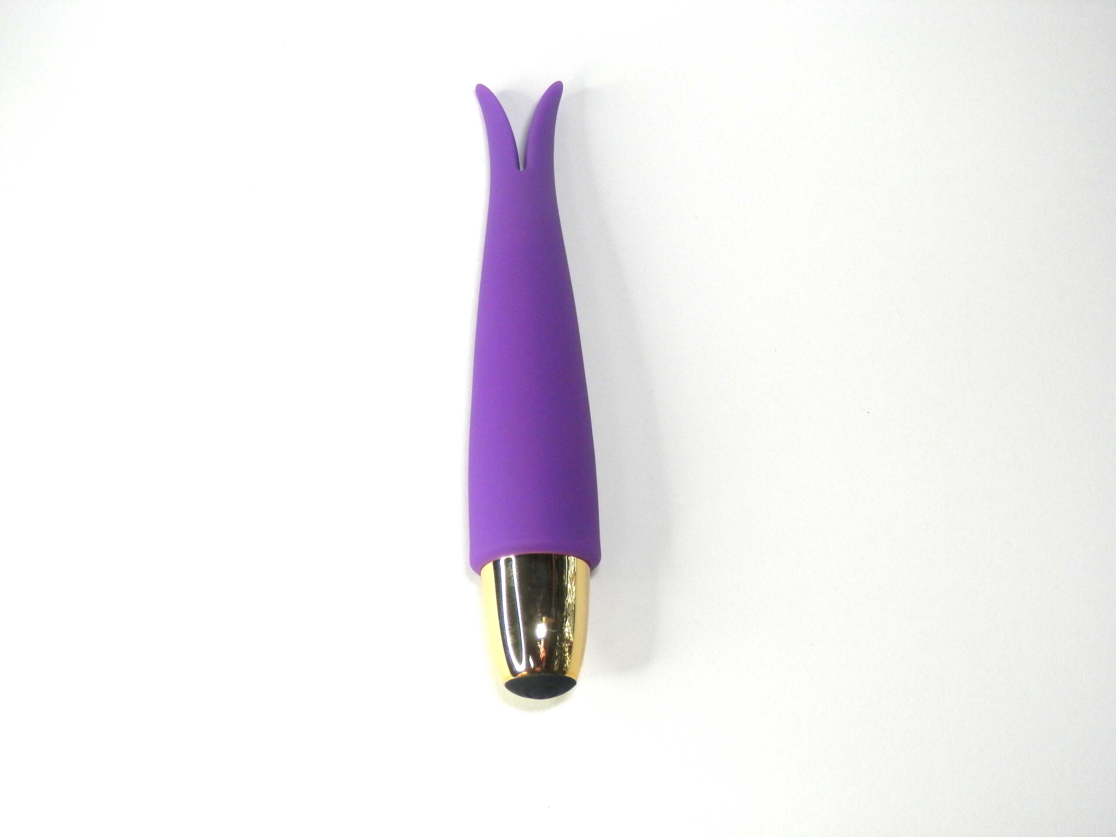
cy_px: 418
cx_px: 558
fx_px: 1741
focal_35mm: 54
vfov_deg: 27.0
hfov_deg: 35.5
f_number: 4.1
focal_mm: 9.8
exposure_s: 1/100
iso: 125
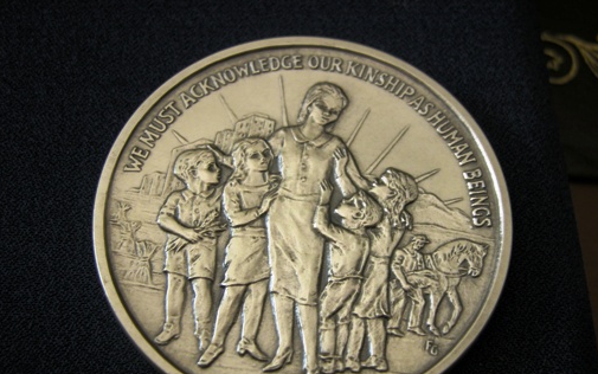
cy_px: 218
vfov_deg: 22.4
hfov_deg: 35.1
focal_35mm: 58
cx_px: 298
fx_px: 946
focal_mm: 13.7
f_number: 3.1
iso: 100
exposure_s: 1/8.4
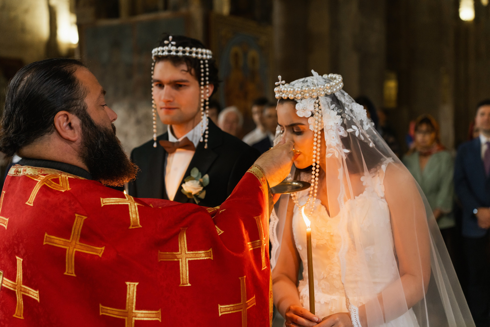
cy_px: 164
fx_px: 640
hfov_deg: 41.9
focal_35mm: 47
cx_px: 245
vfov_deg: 28.7
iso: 2500
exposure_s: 1/100
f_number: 2.8
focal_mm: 47
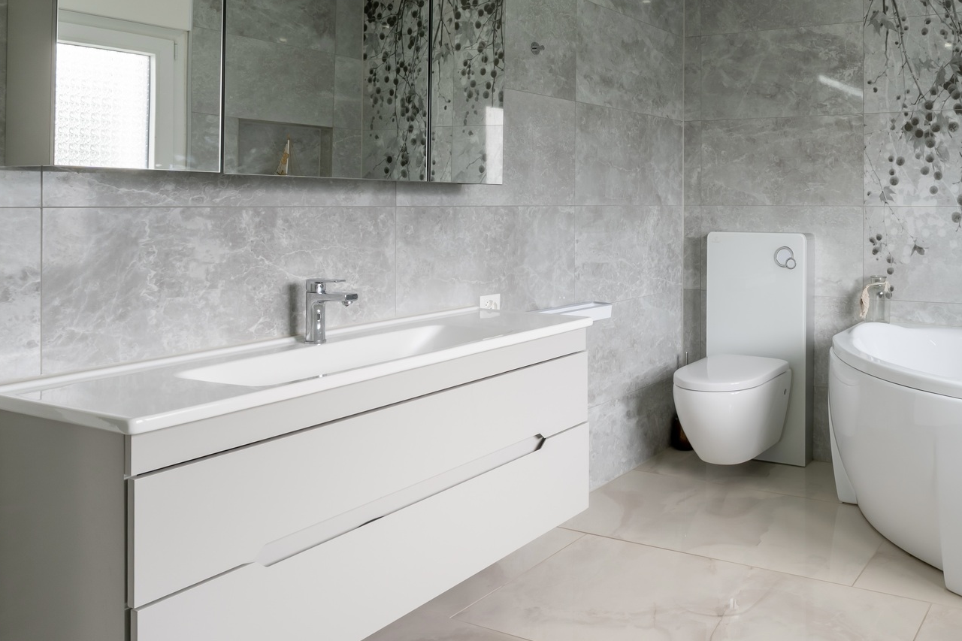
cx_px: 794
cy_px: 206
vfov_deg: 45.6
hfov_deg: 59.3
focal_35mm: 28
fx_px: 748
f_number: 16
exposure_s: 1/10
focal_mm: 14
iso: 200
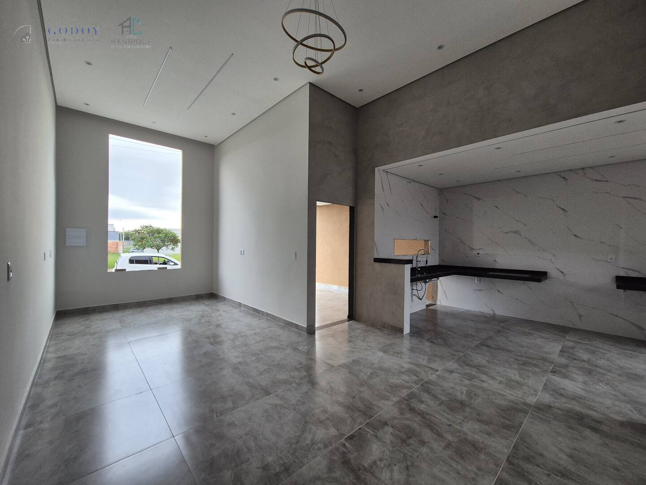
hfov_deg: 106.2
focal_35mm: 13
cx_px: 323
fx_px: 243
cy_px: 242
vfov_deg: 89.9
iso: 160
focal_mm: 2.2
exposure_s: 1/60
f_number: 2.2
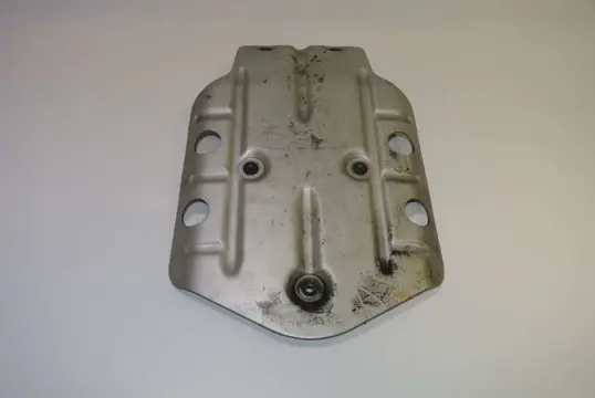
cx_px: 298
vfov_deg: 42.4
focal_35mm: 31
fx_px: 513
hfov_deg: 60.2
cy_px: 199
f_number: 4
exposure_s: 1/60
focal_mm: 11.8
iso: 200
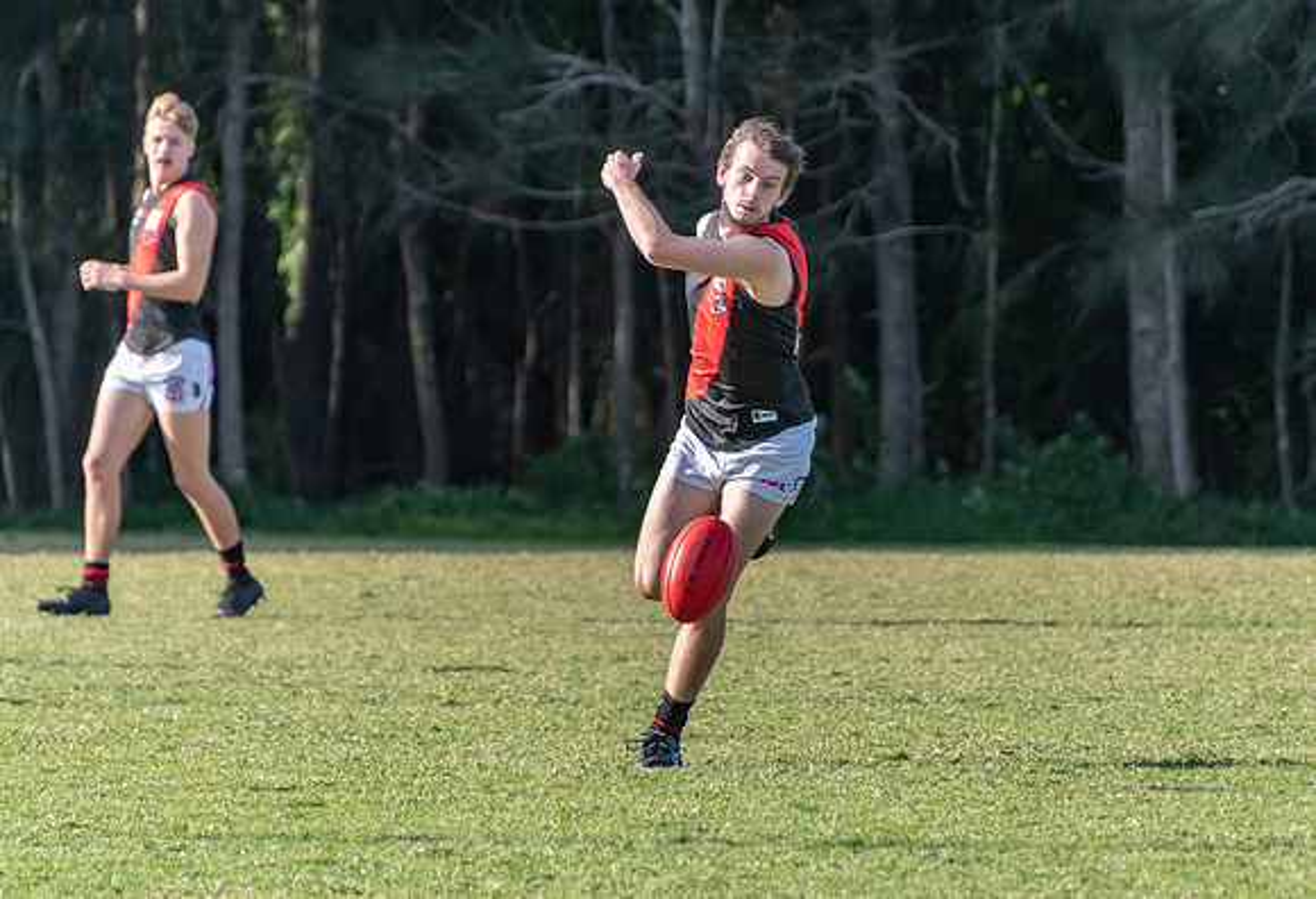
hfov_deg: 3.4
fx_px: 22417
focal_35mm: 609
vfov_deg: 2.3
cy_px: 410
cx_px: 732
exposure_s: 1/1600
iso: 800
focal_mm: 350
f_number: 6.3
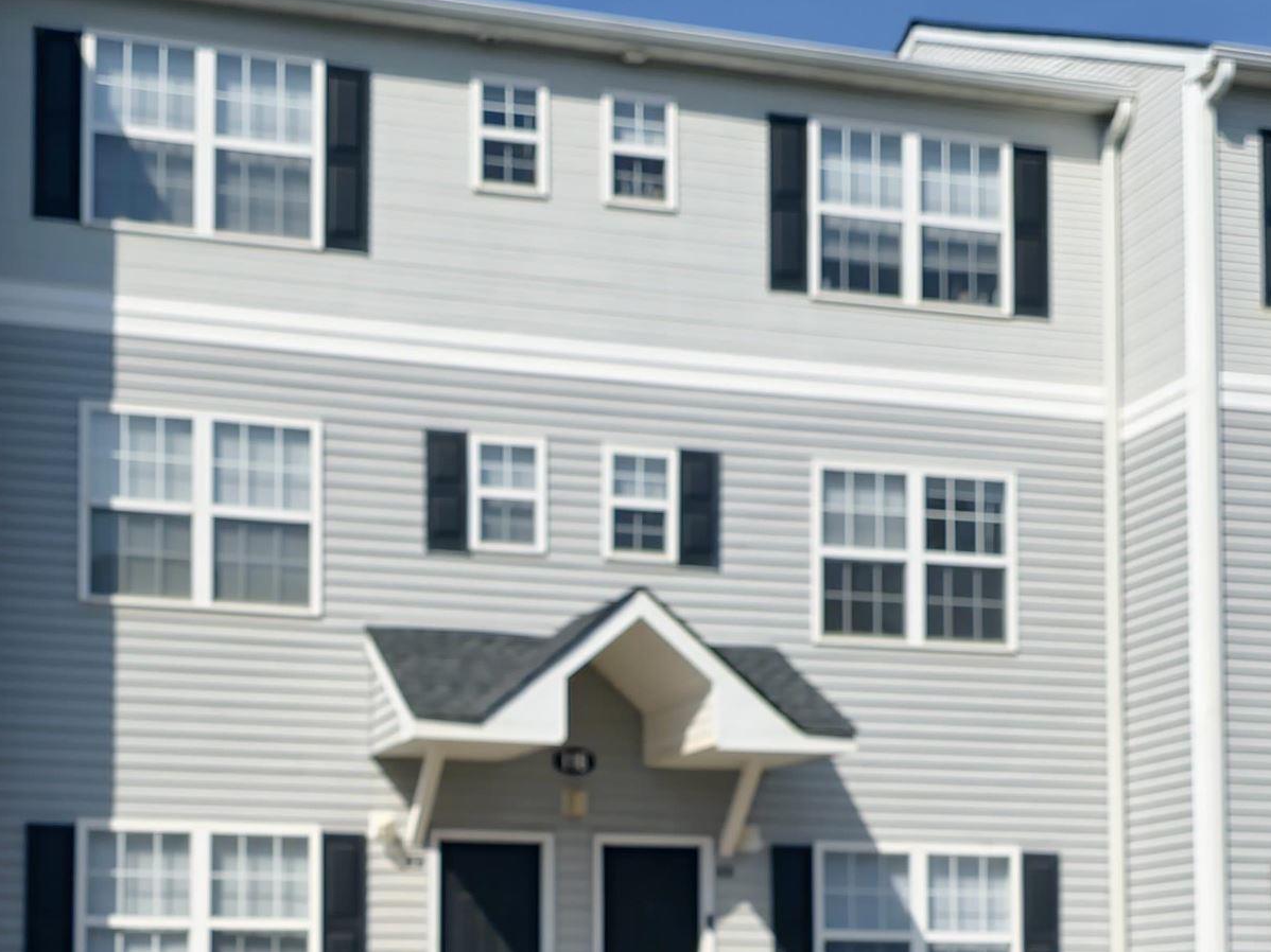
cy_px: 923
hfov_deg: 32.5
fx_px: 2166
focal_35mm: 59
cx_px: 452
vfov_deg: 23.9
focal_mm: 6.3
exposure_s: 1/1314
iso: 10
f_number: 1.7
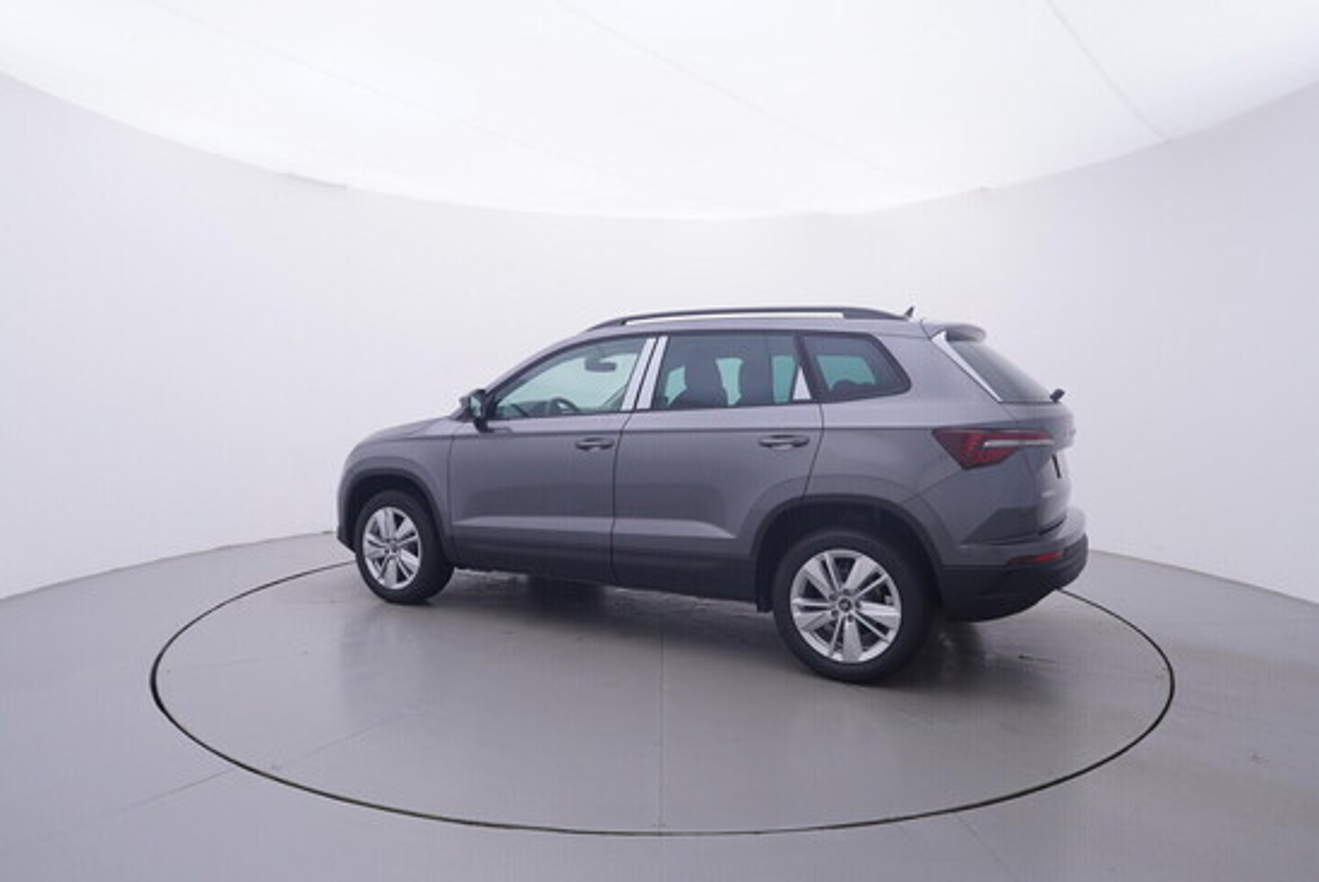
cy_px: 441
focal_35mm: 22
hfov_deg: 77.3
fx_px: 825
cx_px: 660
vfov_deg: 56.2
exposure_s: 1/80
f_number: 5
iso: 200
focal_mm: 15
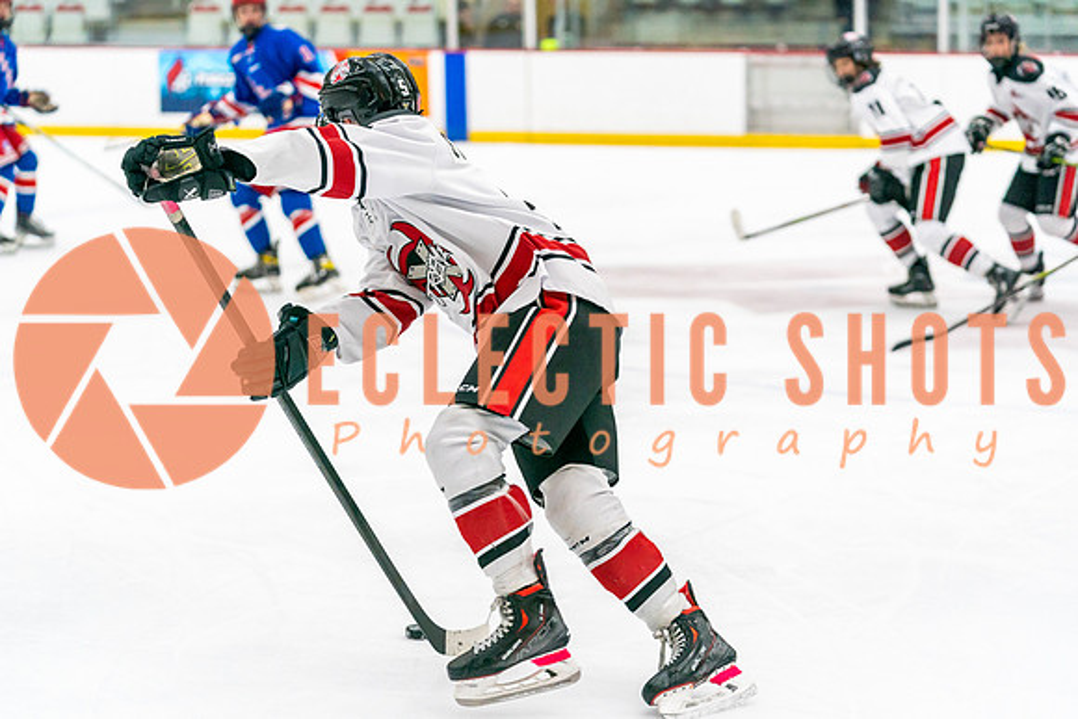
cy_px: 360
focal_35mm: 86
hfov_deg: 23.6
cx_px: 539
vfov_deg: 15.9
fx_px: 2576
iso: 3200
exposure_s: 1/1250
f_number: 2.8
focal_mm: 86
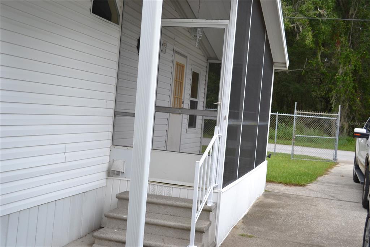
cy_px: 124
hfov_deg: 46.4
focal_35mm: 42
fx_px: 432
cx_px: 185
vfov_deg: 31.9
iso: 400
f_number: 5
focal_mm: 28
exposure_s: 1/100
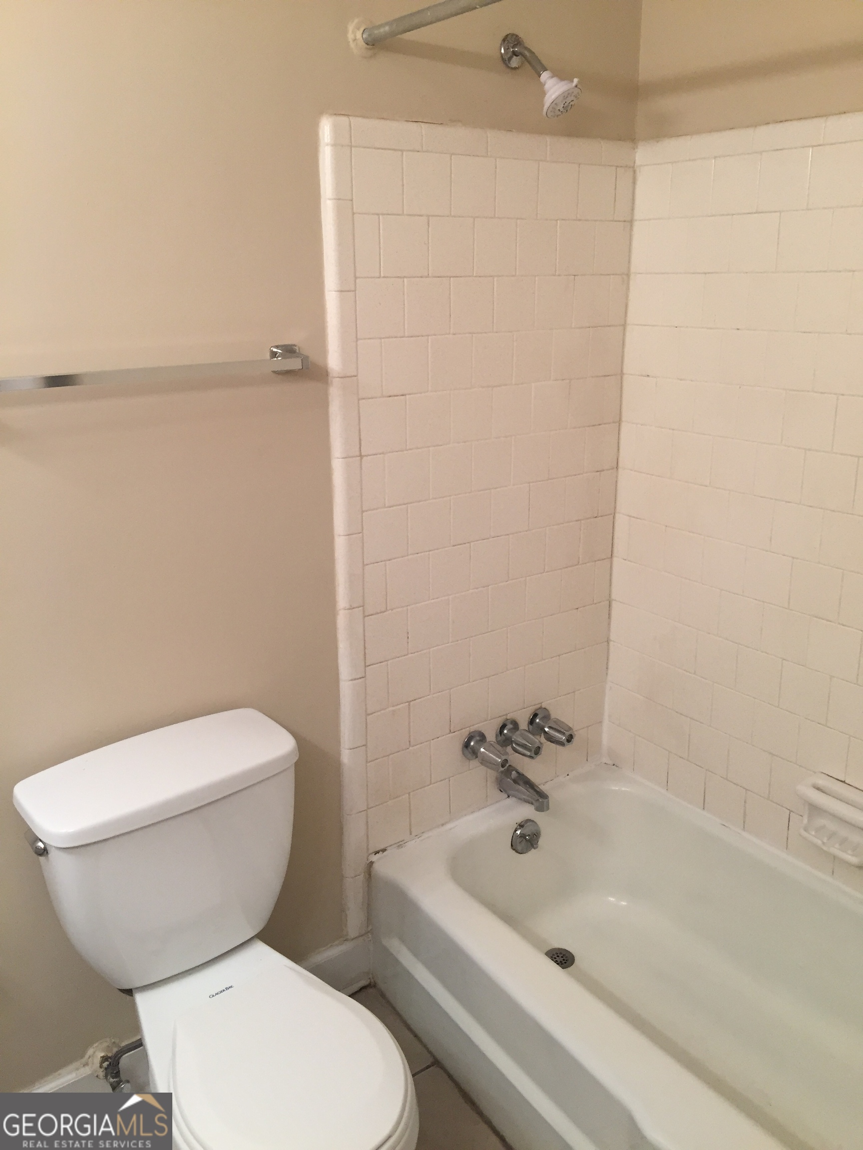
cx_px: 432
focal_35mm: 29
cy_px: 575
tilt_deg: -14.5
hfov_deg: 48.2
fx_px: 964
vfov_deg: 61.7
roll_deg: +0.8
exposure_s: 1/30
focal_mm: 4.15
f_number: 2.2
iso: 40
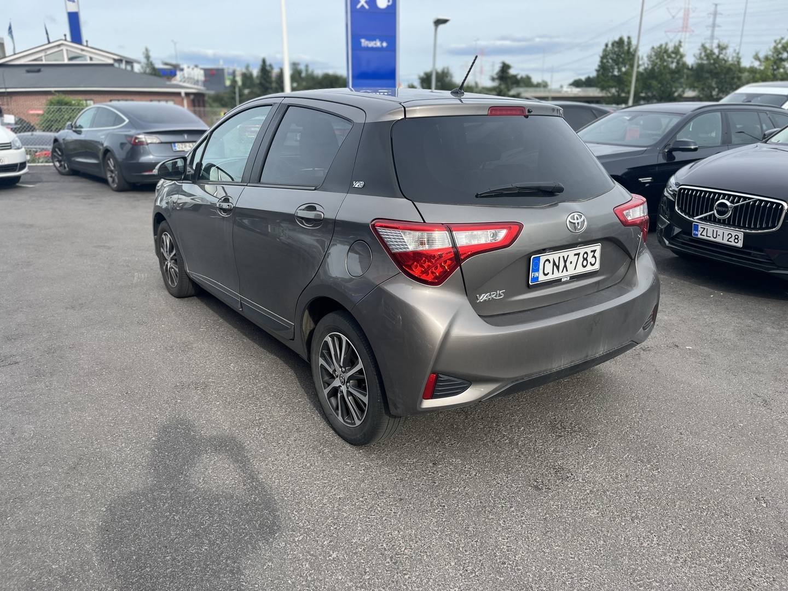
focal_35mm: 26
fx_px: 592
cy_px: 296
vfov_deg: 53.1
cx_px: 394
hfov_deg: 67.3
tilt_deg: -18.6
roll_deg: +0.2
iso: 50
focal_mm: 5.1
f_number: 1.6
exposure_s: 1/1046
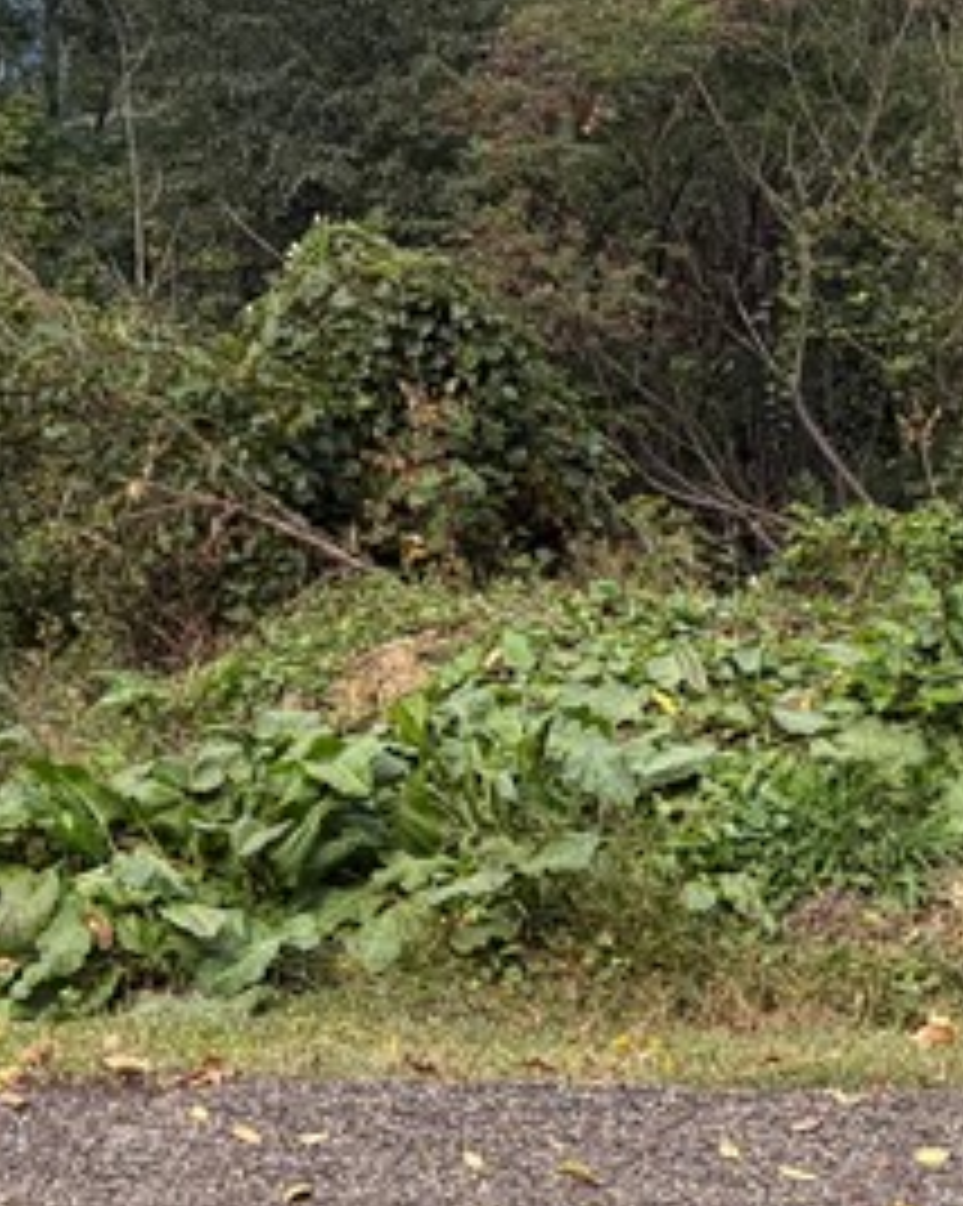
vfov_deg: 19.4
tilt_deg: -1.3
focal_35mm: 97
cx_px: 544
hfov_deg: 15.8
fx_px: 3460
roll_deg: +0.5
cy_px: 135
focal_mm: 5.96
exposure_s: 1/1550
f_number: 1.6
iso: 64
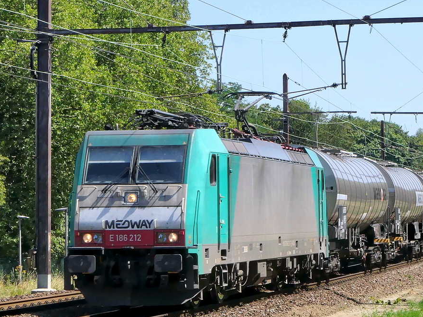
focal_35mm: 139
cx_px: 273
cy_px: 161
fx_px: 1699
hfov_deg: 14.2
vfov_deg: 10.7
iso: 640
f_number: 9
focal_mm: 29.3
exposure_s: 1/800
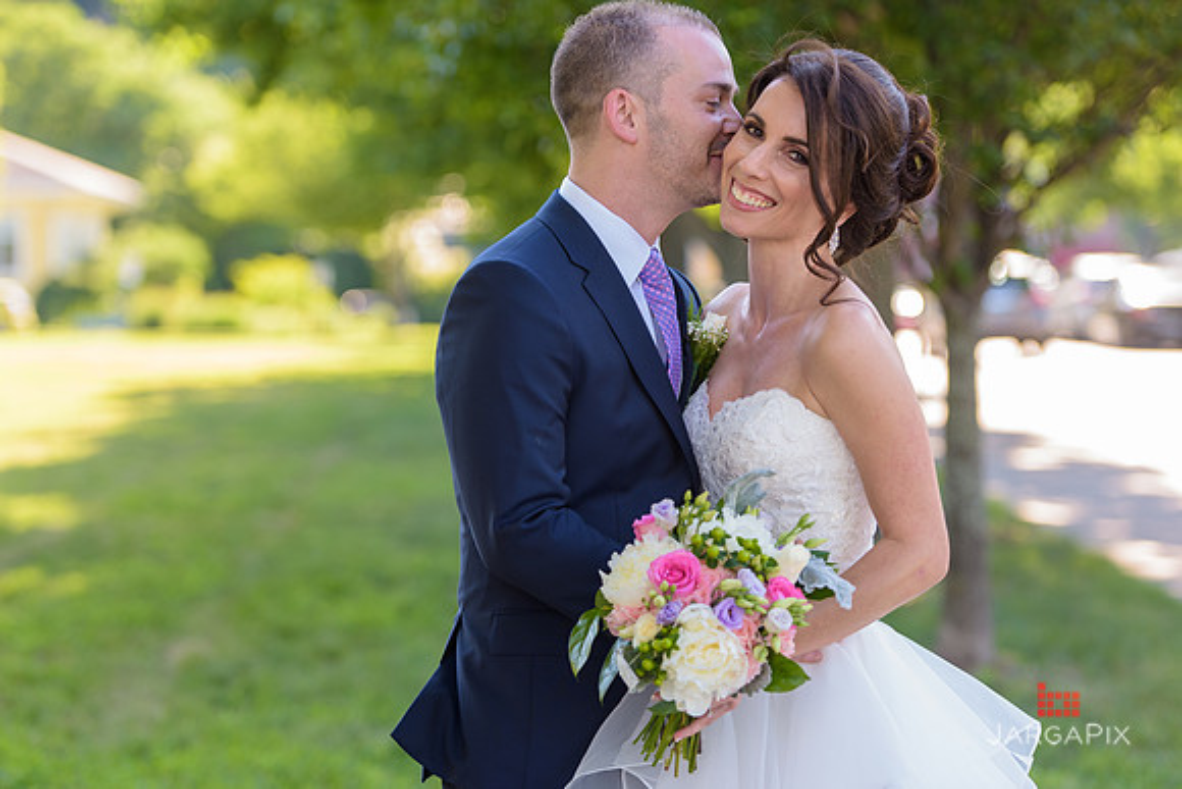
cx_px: 591
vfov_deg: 12.5
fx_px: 3612
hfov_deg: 18.6
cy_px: 394
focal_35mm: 110
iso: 200
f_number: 3.2
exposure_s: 1/200
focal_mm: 110
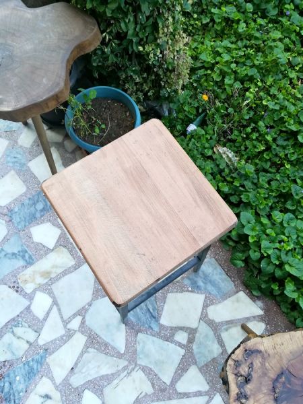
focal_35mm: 26
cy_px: 202
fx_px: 303
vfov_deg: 67.3
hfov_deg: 53.1
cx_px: 152
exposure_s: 1/100
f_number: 2.2
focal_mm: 3.83
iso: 80
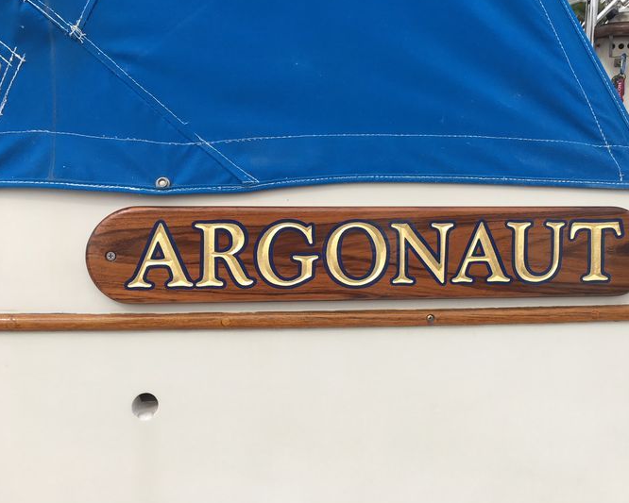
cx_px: 358
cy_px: 226
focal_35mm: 34
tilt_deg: -9.0
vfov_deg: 43.3
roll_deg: -0.8
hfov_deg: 52.7
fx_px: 633
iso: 25
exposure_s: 1/1399
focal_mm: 4.15
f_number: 2.2
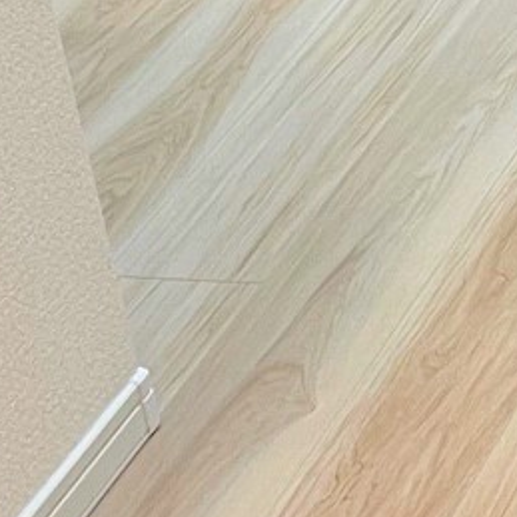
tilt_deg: -27.5
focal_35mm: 179
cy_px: -60
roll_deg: +2.0
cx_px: 1280
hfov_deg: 8.8
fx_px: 3025
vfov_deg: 9.7
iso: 80
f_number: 1.6
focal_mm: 5.1
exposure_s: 1/50
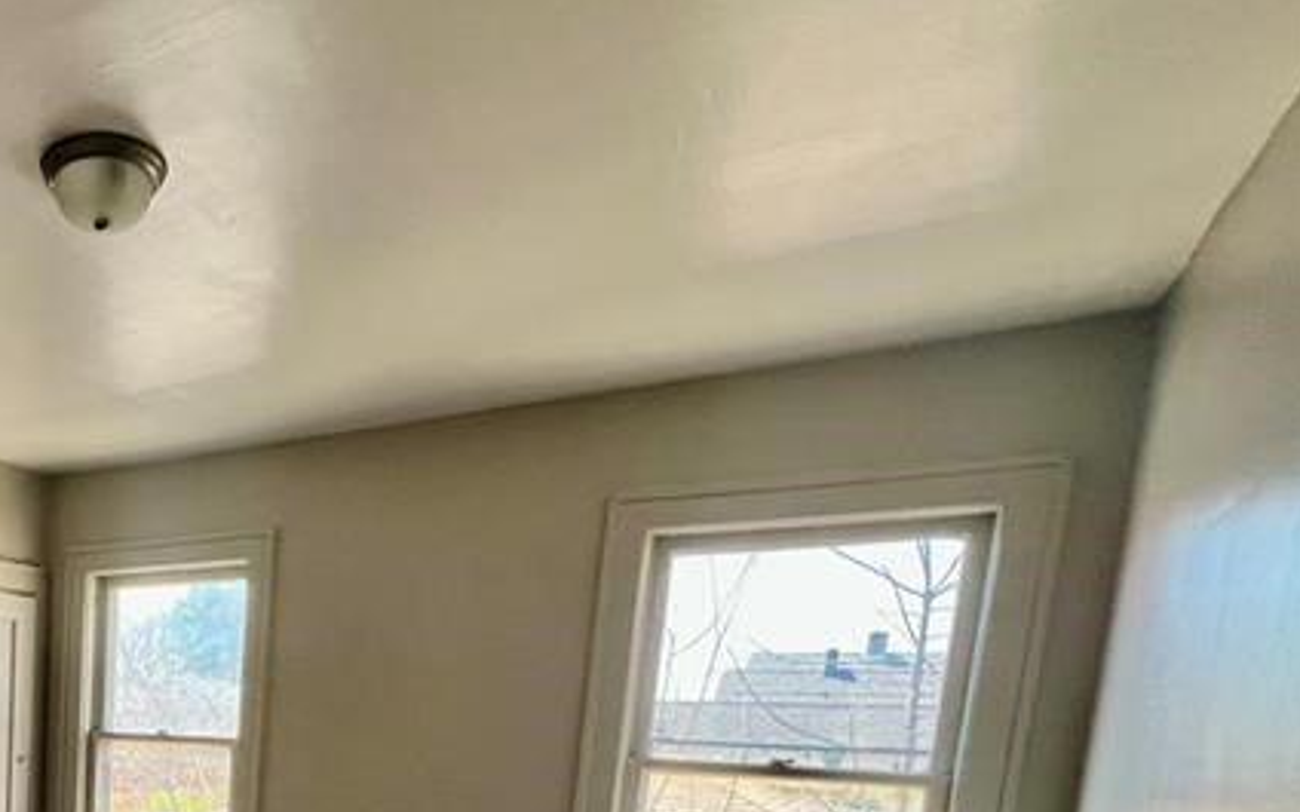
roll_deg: -2.0
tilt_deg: -9.7
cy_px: 861
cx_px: 89
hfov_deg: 58.3
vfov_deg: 40.0
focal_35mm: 26
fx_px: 921
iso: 100
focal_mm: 1.57
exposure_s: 1/99
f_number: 1.8
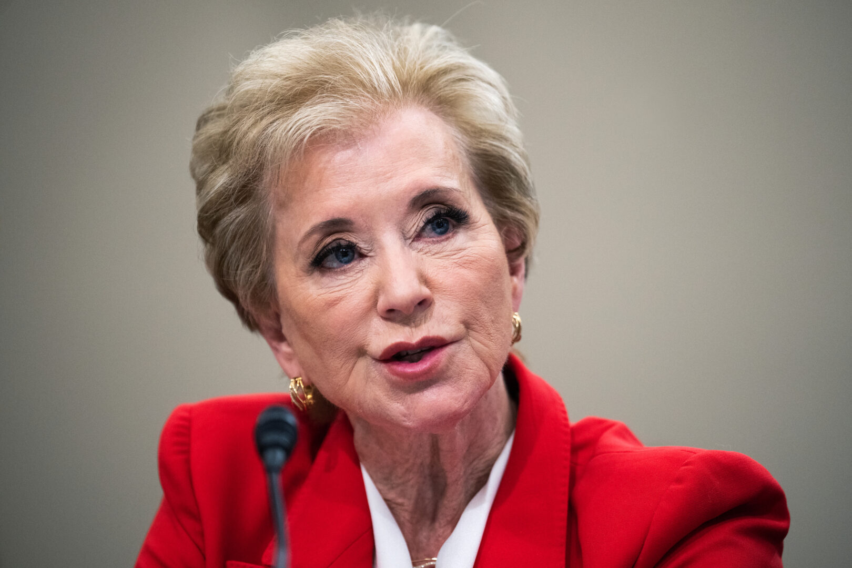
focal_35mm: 178
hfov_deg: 11.5
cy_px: 284
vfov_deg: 7.7
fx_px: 4212
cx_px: 426
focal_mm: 178
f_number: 2.8
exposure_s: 1/500
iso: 3200
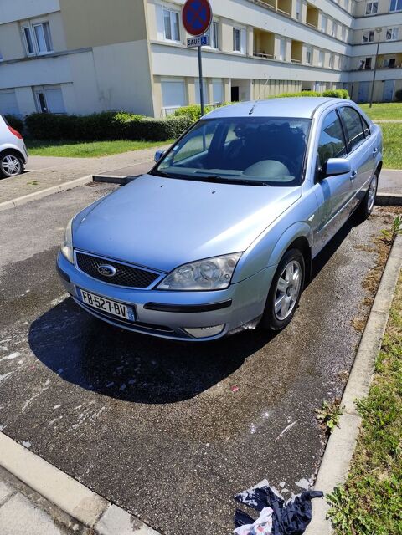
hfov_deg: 58.9
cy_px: 268
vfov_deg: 73.9
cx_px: 201
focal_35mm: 23
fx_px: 356
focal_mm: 6.14
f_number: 1.65
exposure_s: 1/1774
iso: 50
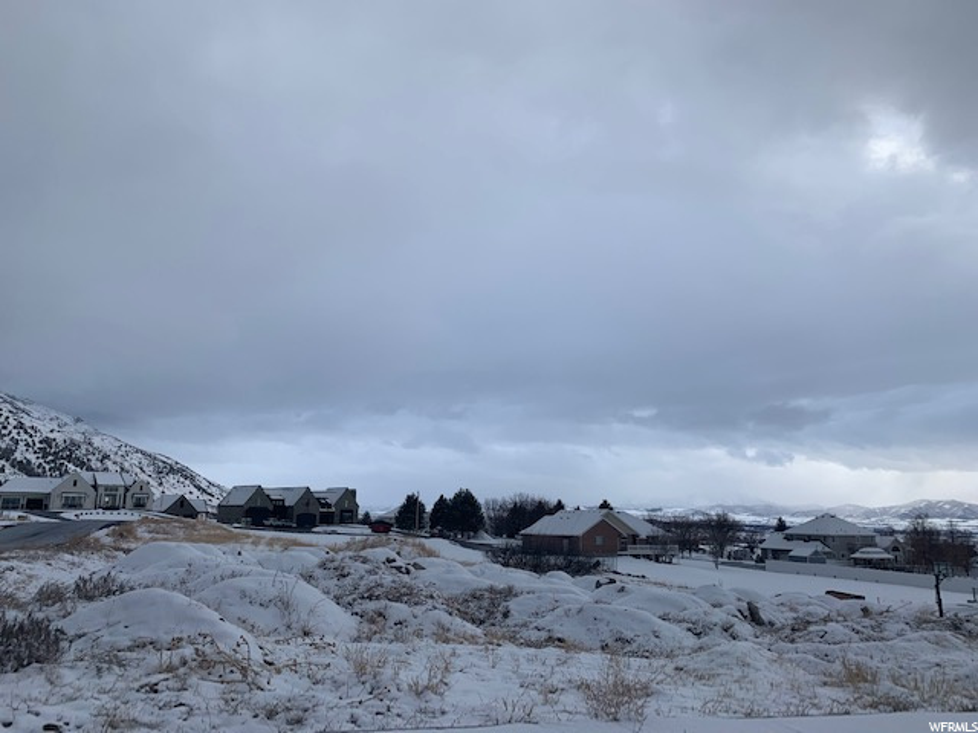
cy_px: 366
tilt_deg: +12.3
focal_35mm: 26
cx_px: 489
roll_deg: -1.1
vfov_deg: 53.1
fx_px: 735
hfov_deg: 67.3
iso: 25
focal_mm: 4.25
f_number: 1.8
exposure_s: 1/1032
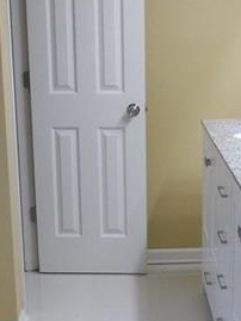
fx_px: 742
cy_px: 196
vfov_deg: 24.4
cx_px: 159
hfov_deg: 18.4
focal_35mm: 80
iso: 100
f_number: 2.7
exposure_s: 1/25
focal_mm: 4
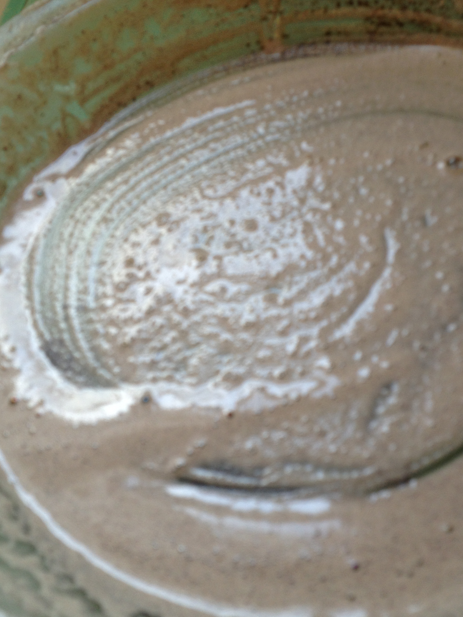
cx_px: 249
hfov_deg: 35.1
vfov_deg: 45.8
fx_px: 731
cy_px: 317
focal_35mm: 41
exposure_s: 1/40
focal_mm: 4.28
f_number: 2.4
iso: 50
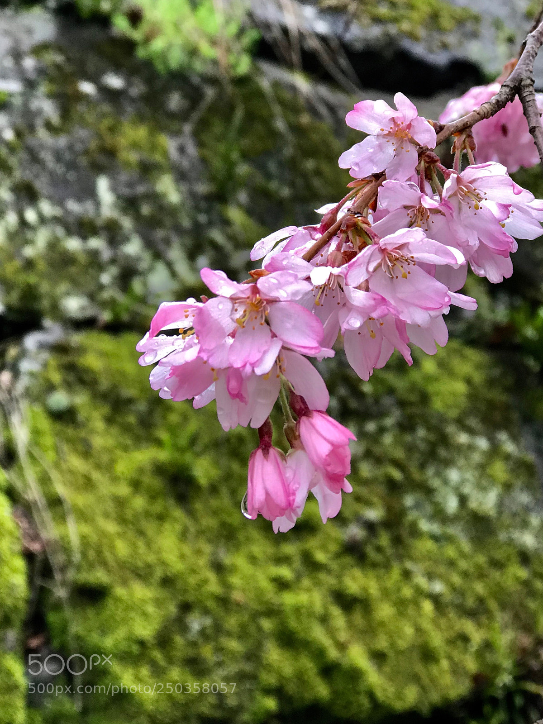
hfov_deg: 25.7
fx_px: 1192
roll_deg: +9.6
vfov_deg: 33.8
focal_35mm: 57
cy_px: 362
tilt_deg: +20.8
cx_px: 272
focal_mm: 6.6
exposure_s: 1/60
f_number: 2.8
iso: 50
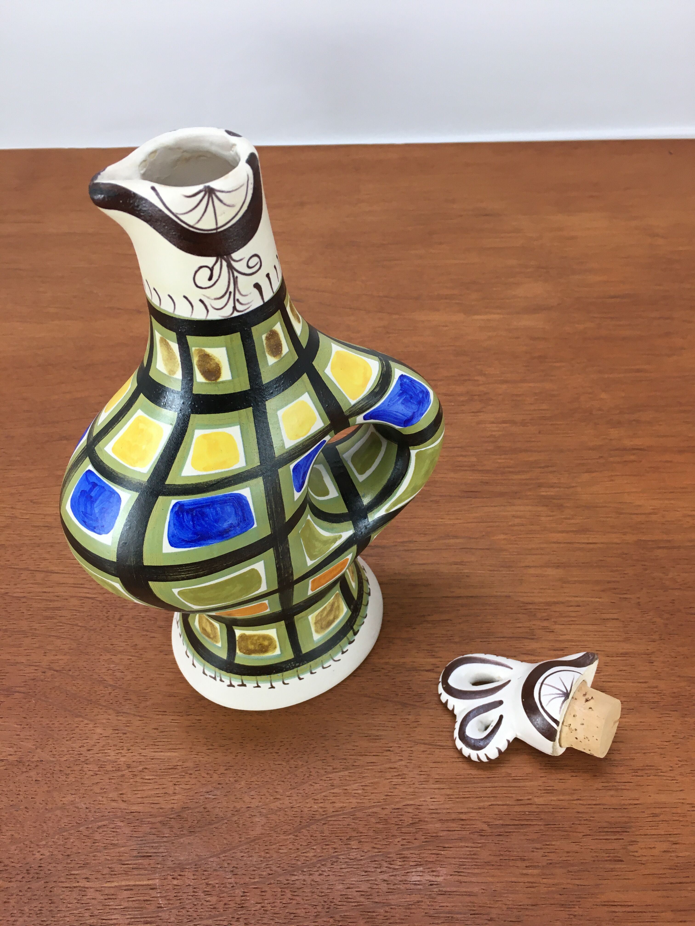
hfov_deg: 48.2
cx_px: 348
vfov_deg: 61.7
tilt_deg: -47.3
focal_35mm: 29
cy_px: 463
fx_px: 776
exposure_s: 1/33
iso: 32
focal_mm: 4.15
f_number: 2.2
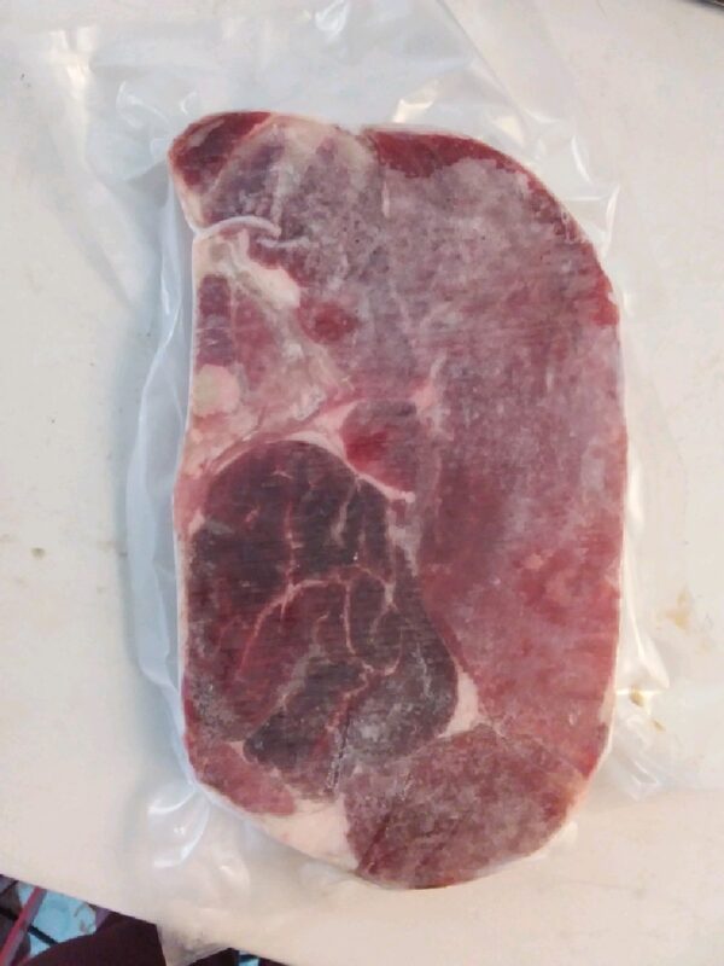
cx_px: 362
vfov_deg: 65.3
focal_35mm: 27
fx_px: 753
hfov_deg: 51.4
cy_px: 483
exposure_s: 1/15
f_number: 1.9
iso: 186
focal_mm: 2.91
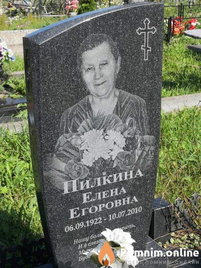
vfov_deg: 36.2
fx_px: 410
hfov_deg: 27.5
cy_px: 134
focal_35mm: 53
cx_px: 100
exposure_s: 1/2092
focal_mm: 3.95
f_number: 1.6
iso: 50
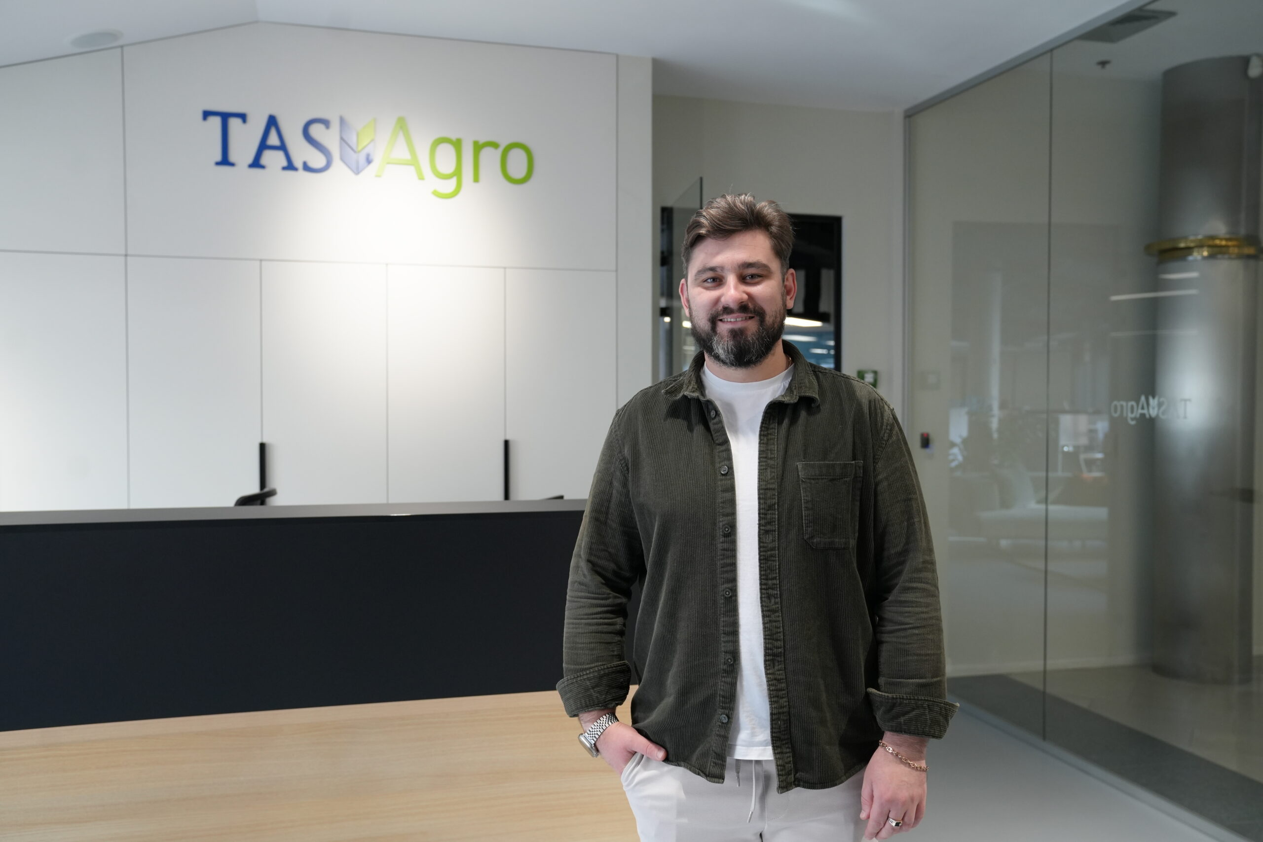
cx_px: 632
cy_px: 421
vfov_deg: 38.9
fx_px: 1193
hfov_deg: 55.8
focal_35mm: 34
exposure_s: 1/160
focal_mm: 34
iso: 1250
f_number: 4
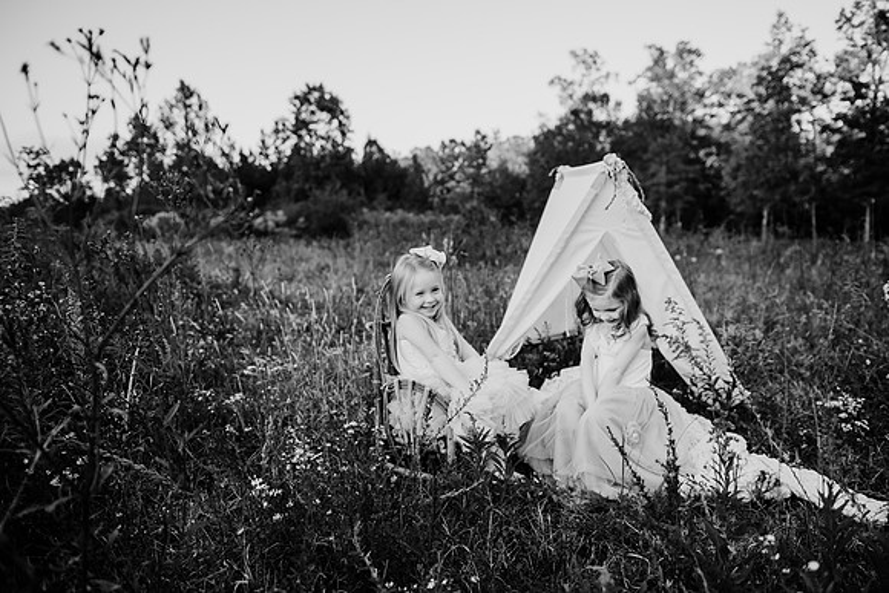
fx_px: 593
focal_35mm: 24
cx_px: 444
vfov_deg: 53.2
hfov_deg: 73.7
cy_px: 296
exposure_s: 1/800
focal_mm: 24
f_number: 2.5
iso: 250
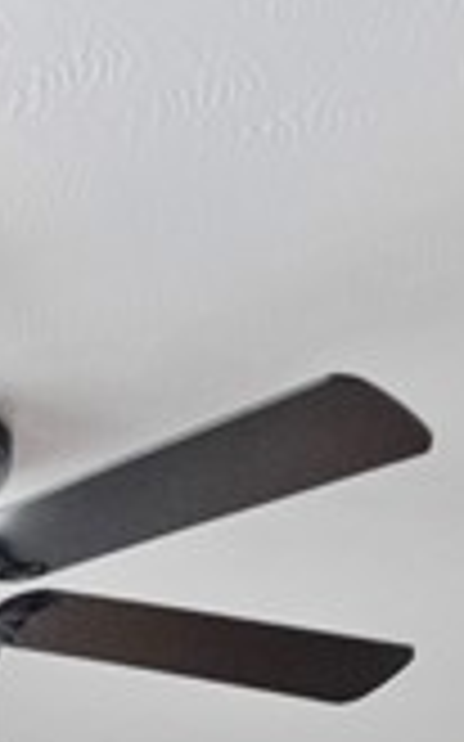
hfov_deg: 12.7
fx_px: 1904
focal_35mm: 94
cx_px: -347
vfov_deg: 17.6
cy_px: 1358
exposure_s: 1/30
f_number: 8
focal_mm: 14
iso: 2500
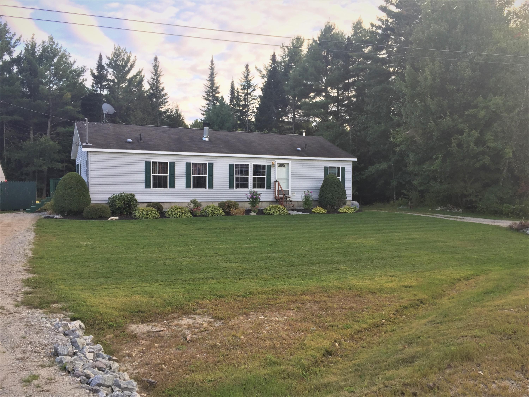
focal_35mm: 29
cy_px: 198
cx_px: 264
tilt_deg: -2.7
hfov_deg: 61.7
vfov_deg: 48.2
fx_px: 443
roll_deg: -1.9
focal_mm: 4.15
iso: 32
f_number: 2.2
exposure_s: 1/214
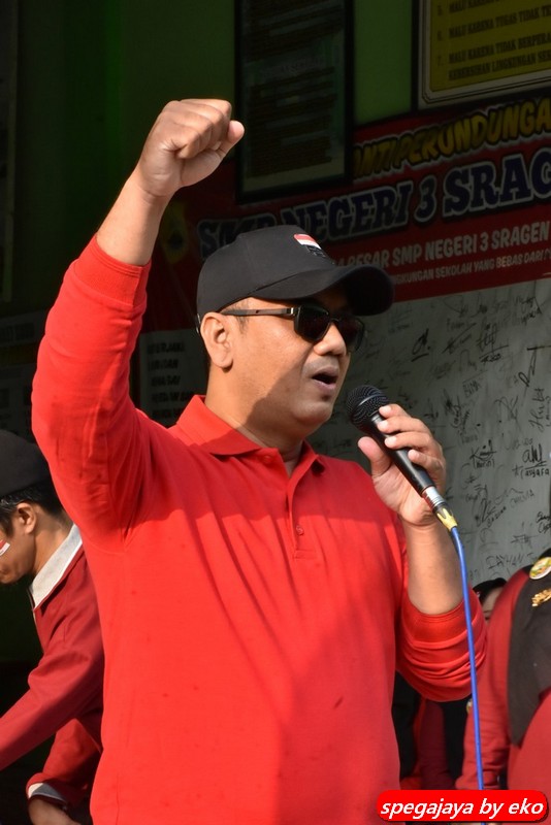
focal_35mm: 112
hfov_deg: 12.2
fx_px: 2580
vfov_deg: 18.2
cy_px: 412
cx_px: 276
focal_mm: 75
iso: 1000
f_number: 20
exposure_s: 1/125
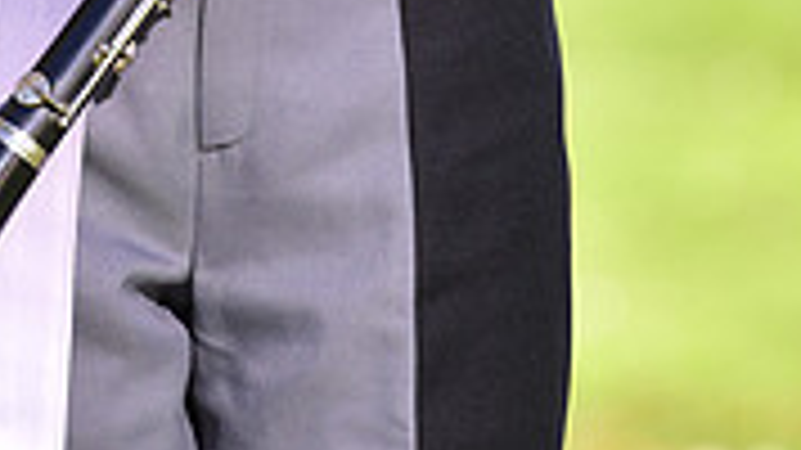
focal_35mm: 683
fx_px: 14502
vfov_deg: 1.8
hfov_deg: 3.2
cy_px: -675
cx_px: 214
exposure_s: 1/250
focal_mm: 200
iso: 100
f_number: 4.5
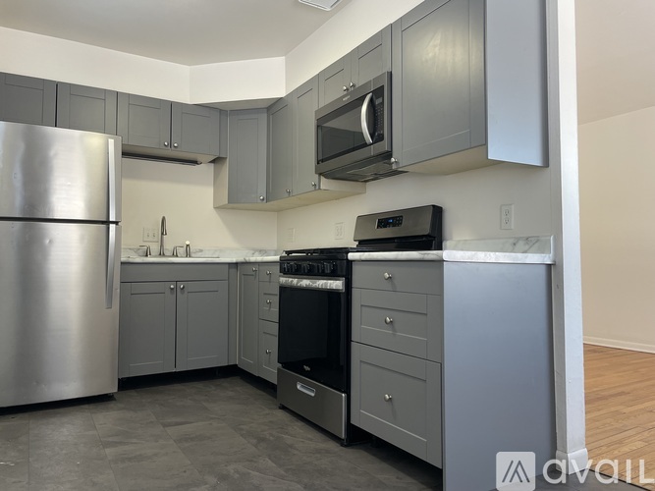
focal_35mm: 26
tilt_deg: +2.9
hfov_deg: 67.3
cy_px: 246
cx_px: 328
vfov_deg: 53.0
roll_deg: -0.2
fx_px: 492
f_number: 1.6
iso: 64
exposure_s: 1/60
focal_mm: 4.2
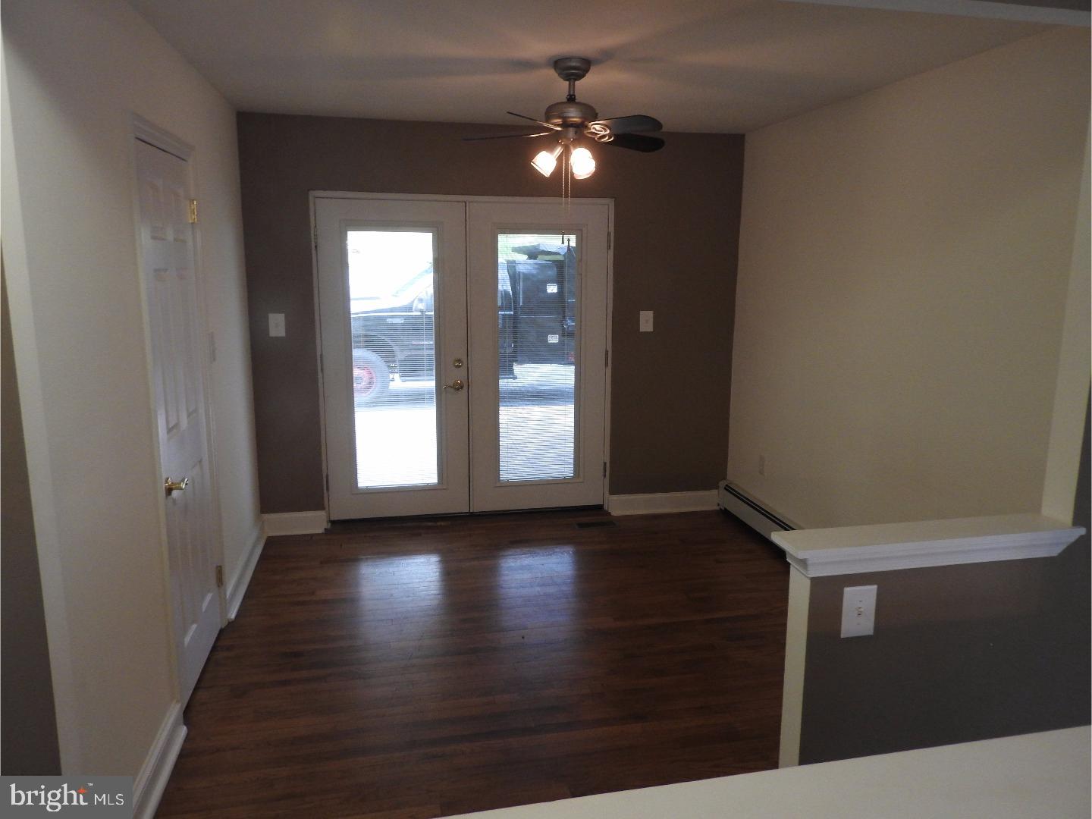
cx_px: 546
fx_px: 757
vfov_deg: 56.8
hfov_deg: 71.6
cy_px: 410
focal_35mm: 24
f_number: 3.3
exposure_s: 1/30
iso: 280
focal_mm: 4.3
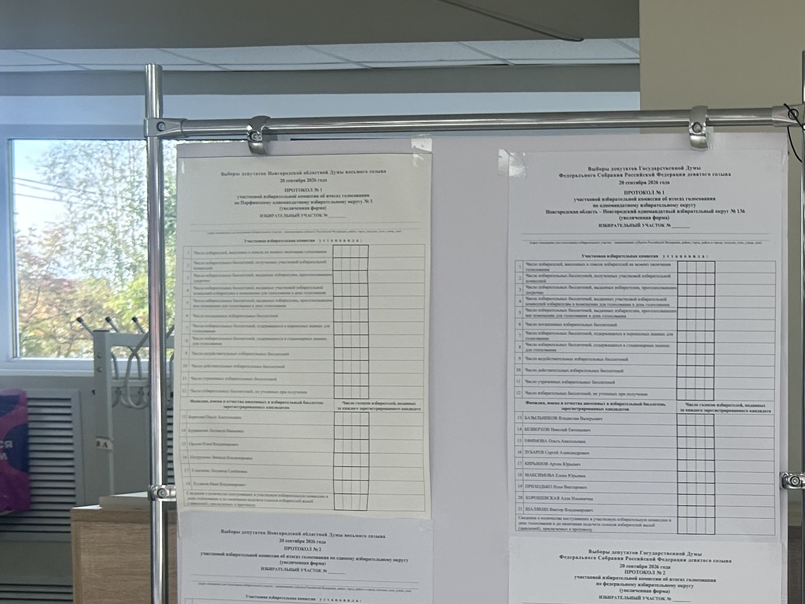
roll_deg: -0.2
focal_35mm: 68
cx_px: 929
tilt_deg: -3.9
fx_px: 1581
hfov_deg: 26.0
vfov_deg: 21.3
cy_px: 501
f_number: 1.5
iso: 40
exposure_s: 1/202
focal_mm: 5.7
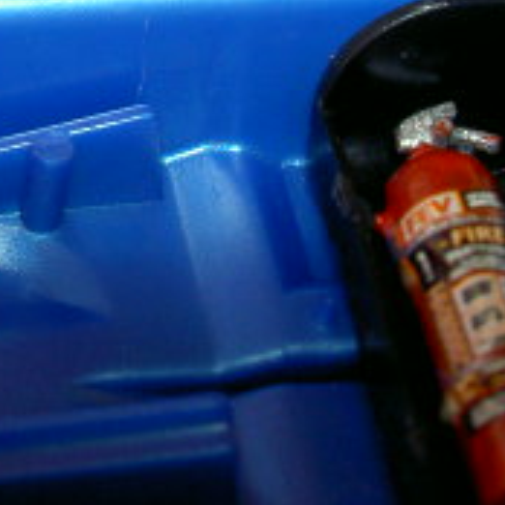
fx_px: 2096
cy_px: -165
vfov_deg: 13.2
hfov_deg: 13.4
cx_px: -90
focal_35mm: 127
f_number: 4.7
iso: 100
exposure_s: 1/60
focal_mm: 8
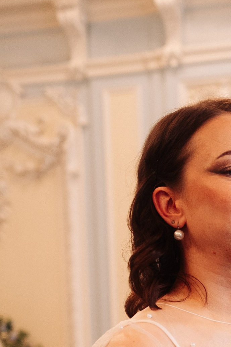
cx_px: 392
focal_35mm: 130
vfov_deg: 15.3
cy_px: 395
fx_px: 1252
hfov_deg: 10.1
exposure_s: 1/100
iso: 1600
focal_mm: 35
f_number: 2.5
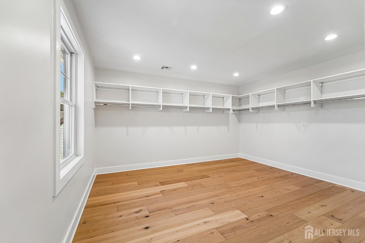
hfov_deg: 104.3
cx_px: 182
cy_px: 122
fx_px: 142
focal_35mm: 14
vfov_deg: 81.2
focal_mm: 14
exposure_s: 1/40
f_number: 8
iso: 400
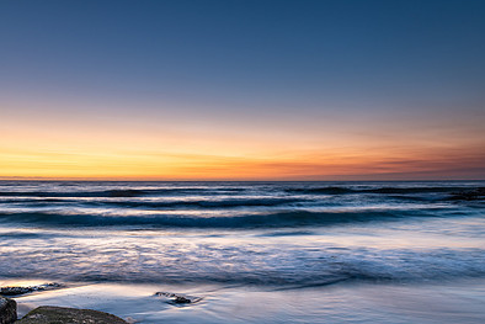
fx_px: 485
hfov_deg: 53.0
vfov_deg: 36.5
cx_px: 218
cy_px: 216
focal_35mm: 36
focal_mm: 24
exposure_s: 1
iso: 200
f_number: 6.3
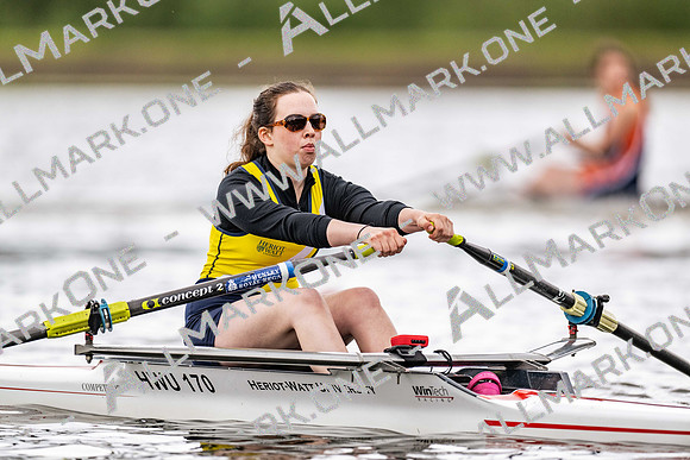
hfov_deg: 3.4
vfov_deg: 2.3
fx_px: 11502
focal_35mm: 600
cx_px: 345
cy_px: 230
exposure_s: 1/2500
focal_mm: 600
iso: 800
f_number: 4
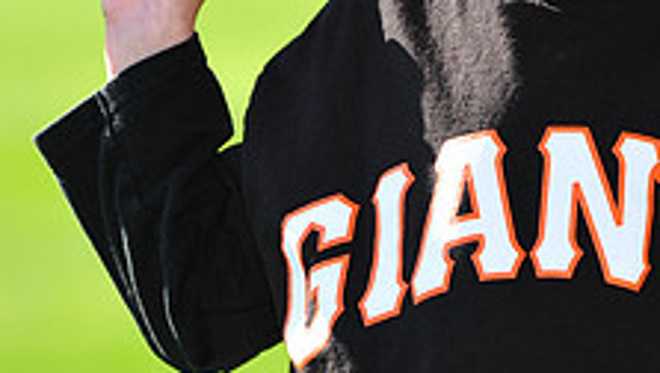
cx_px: 459
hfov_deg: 5.5
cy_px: -95
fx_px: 6903
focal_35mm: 394
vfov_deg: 3.1
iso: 200
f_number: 4.5
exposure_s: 1/640
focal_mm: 145
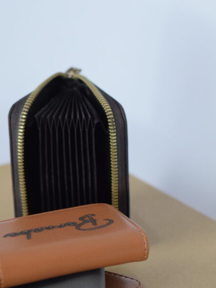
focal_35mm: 124
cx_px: 58
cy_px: 218
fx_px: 1032
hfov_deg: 11.9
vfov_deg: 15.8
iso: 1600
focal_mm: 50
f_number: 2.8
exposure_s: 1/320
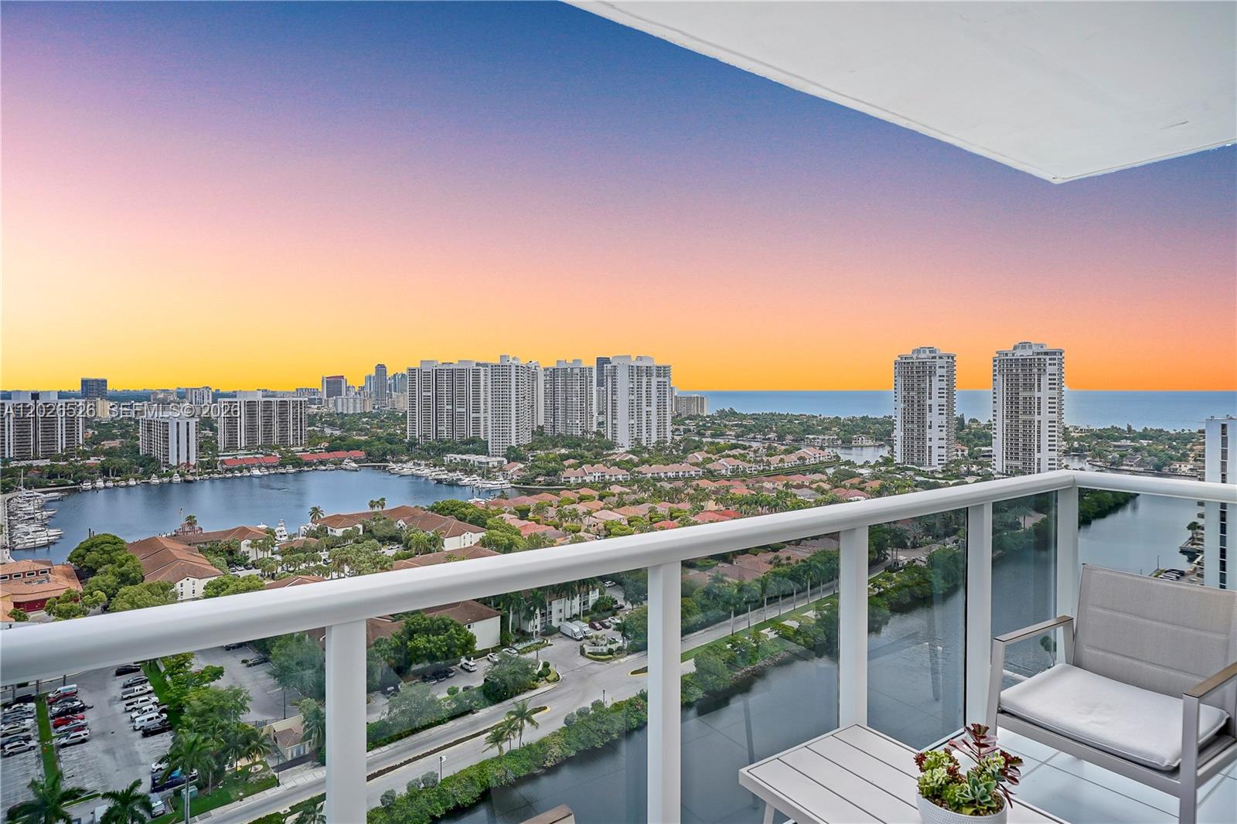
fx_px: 687
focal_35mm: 20
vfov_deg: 61.9
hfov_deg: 84.0
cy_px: 412
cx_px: 618
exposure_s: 1/500
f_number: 9
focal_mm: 20
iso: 250
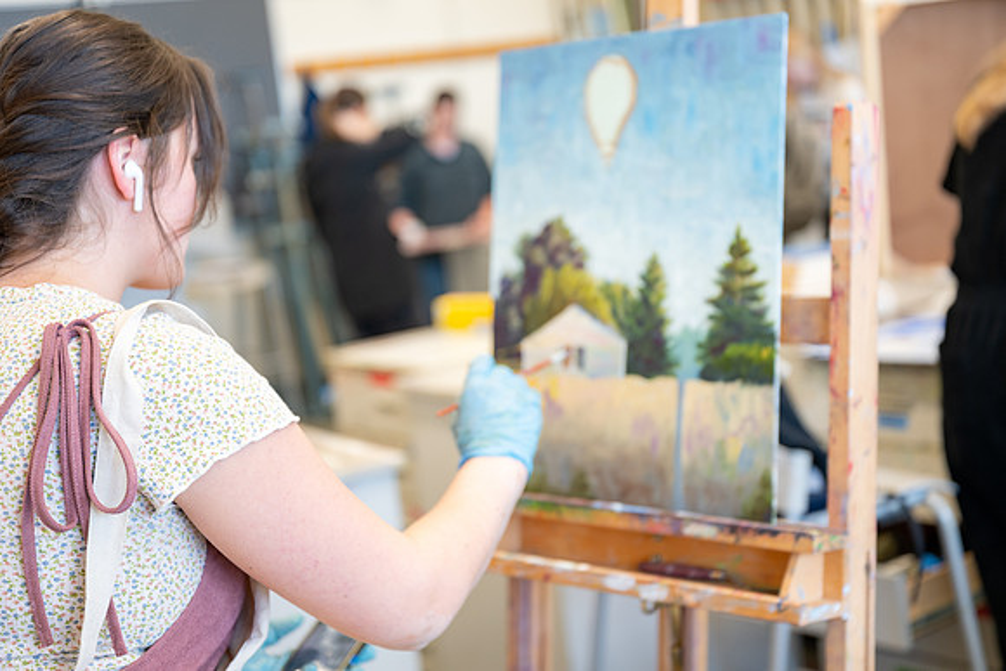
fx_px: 1593
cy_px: 336
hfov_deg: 35.0
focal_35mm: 57
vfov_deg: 23.8
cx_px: 503
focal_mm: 57
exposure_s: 1/100
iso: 320
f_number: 2.8
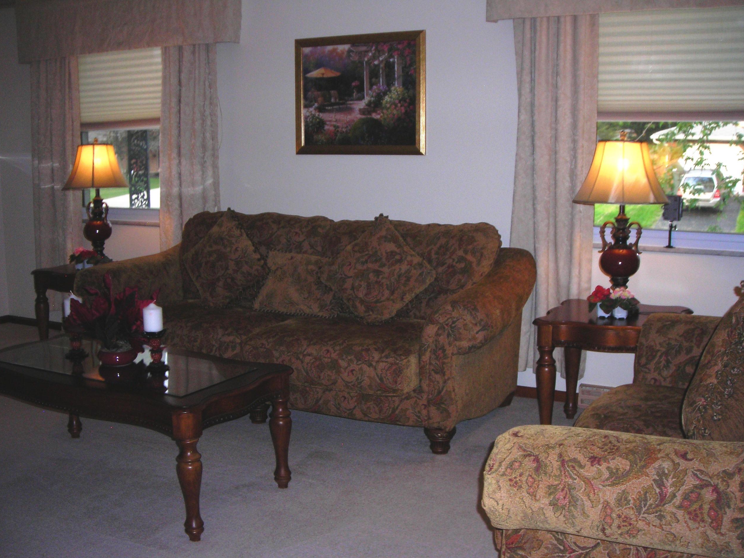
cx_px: 365
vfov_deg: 36.8
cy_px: 282
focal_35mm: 39
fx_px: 838
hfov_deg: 47.9
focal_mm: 6.3
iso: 122
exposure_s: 1/60.1
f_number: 3.2
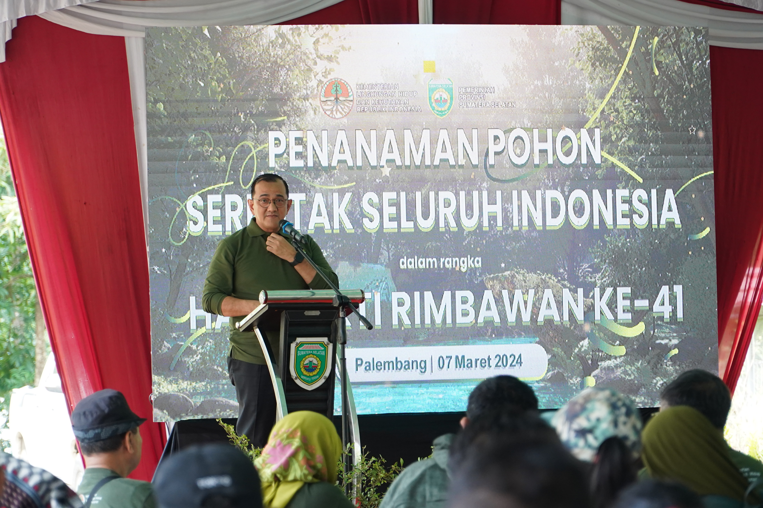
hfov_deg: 15.1
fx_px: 2882
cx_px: 382
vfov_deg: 10.1
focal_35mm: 136
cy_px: 254
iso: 1600
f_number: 4
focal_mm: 91
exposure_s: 1/160
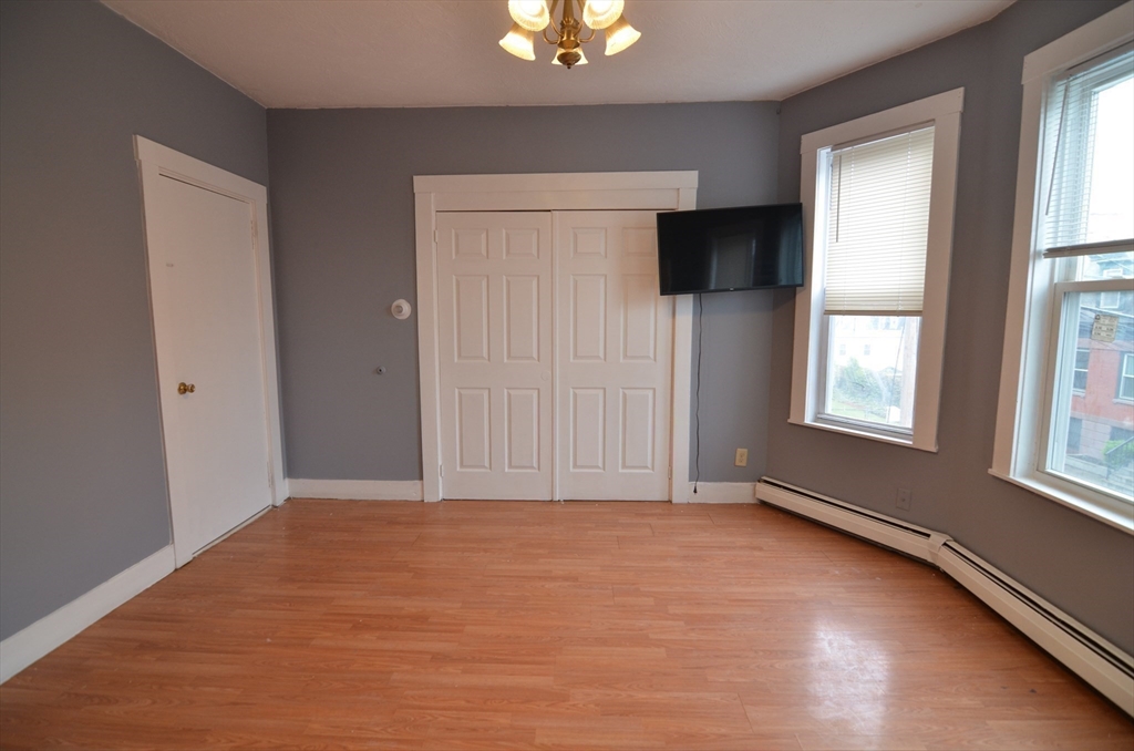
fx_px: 519
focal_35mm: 16
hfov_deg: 95.1
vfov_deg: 71.8
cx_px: 567
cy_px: 376
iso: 400
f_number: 4.5
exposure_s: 1/80
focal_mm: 11
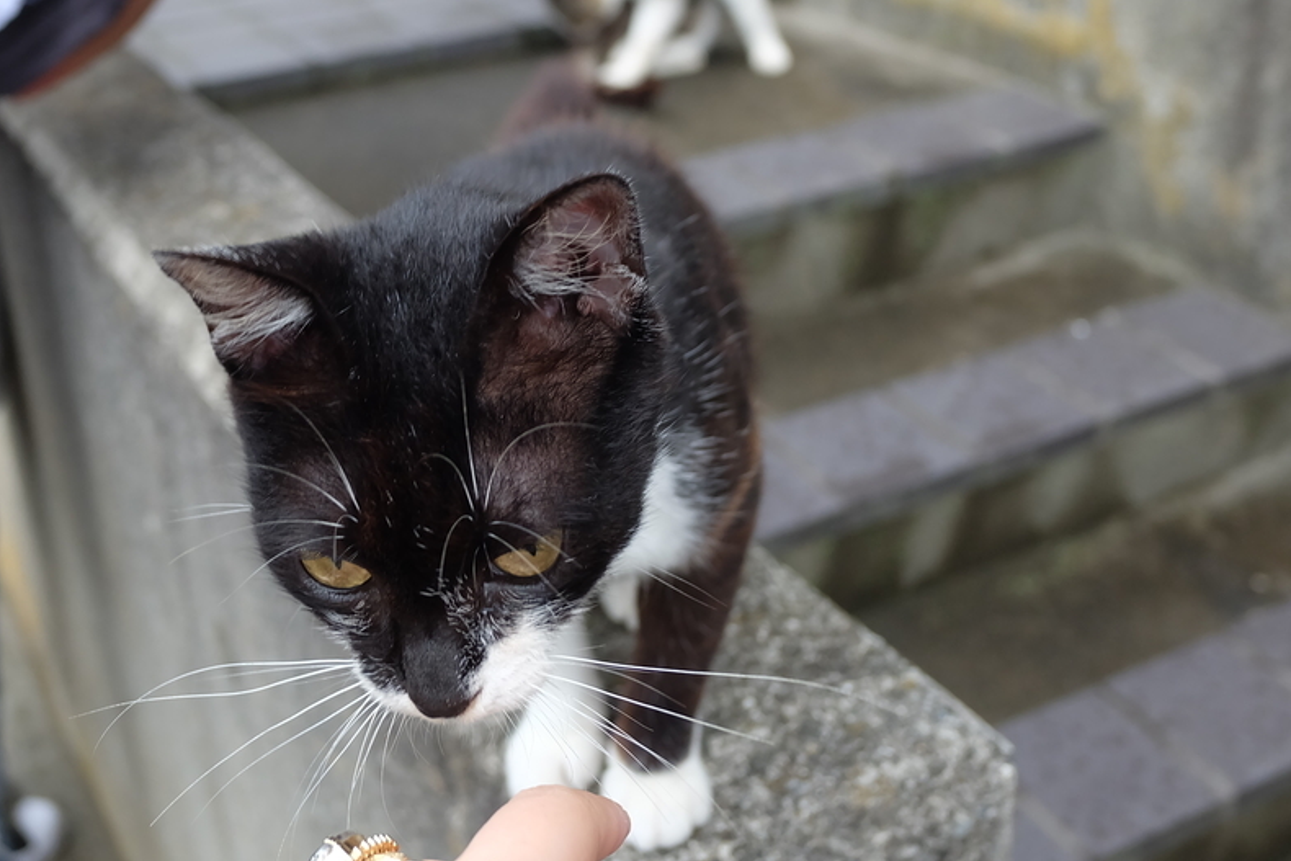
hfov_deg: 46.8
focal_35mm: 41
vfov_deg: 32.3
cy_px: 276
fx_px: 1470
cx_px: 459
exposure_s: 1/280
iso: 800
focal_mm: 18
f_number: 4
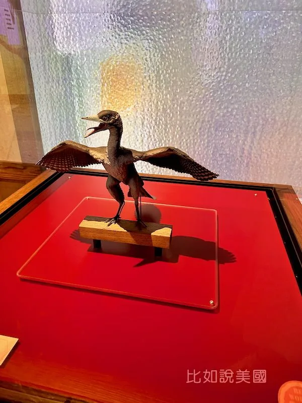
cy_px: 202
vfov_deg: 71.6
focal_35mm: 24
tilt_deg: -27.2
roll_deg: -1.6
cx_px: 151
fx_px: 279
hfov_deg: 56.8
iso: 250
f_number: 1.78
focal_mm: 6.86
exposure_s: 1/60
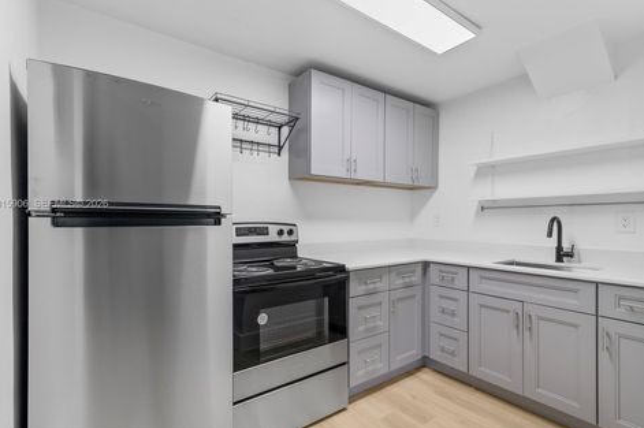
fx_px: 304
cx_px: 317
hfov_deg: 93.3
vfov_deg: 70.3
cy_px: 204
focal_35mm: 17
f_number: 8
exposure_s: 1/6
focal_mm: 16
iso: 400
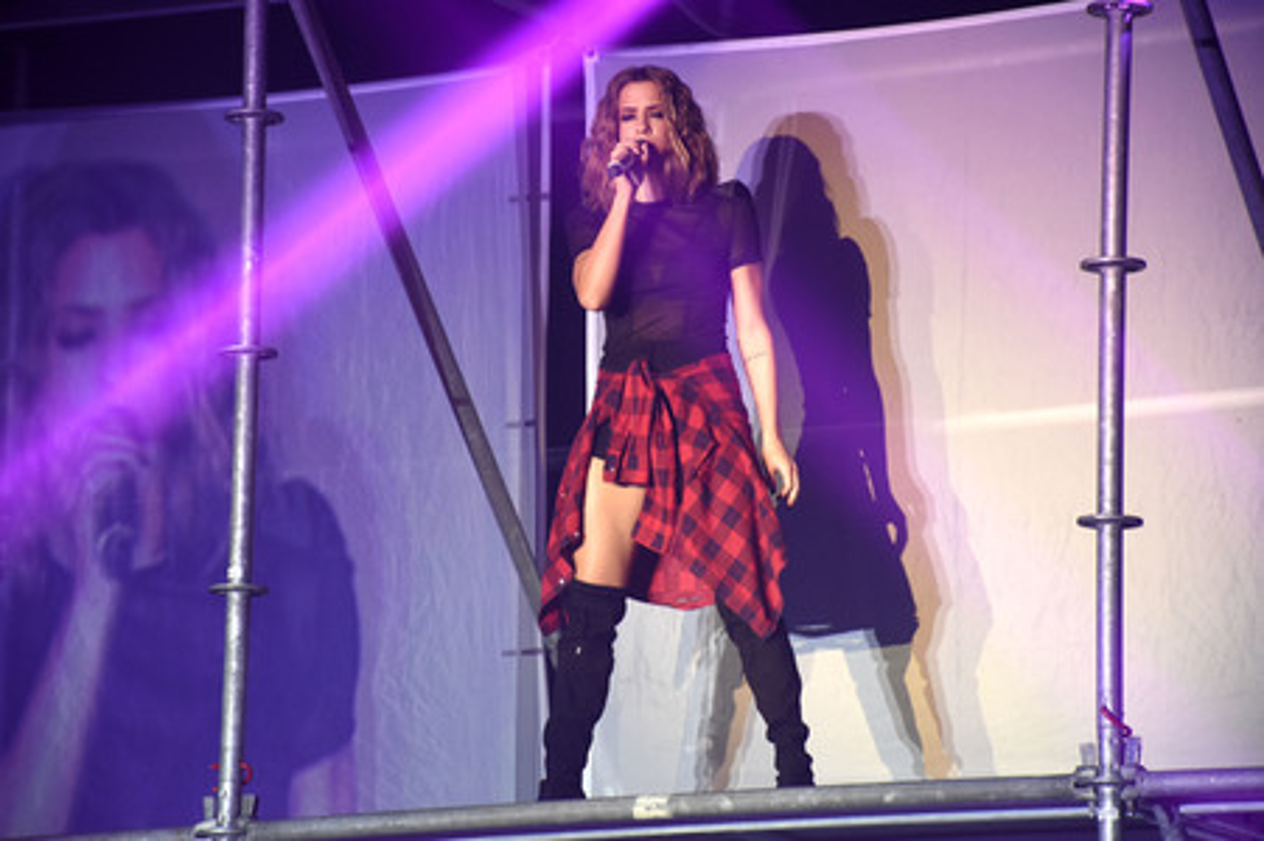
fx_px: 6841
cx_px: 632
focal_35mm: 195
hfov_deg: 10.6
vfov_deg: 7.0
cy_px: 420
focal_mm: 130
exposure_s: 1/80
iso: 1600
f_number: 5.6
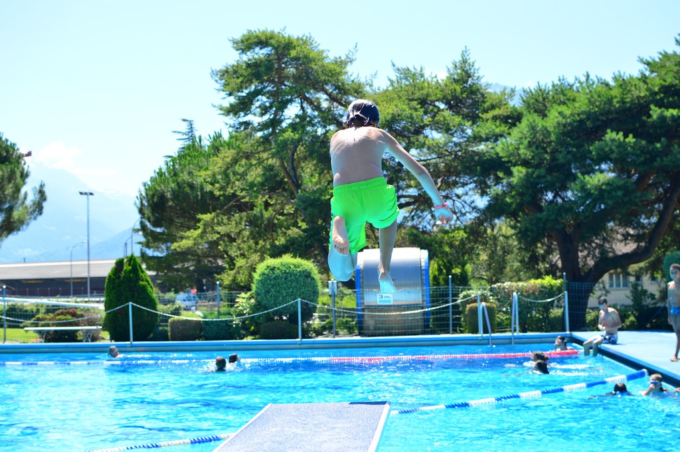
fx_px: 991
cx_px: 340
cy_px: 226
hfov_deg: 37.9
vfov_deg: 25.7
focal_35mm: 52
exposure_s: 1/500
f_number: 4.5
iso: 100
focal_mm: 35
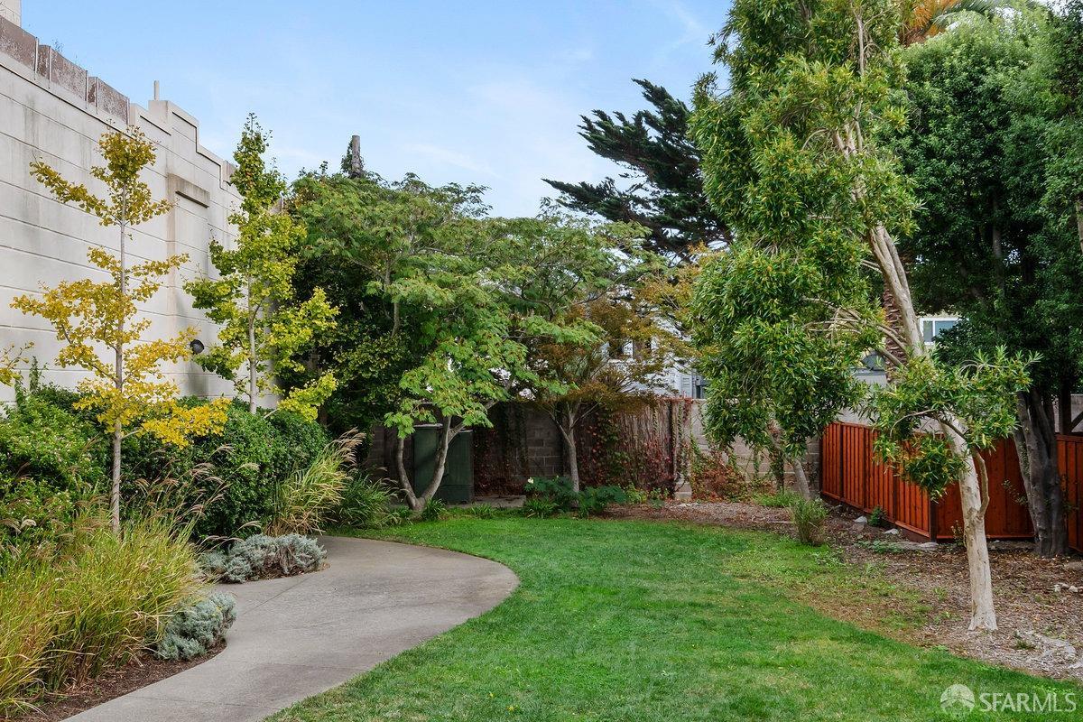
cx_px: 542
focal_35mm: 36
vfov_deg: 36.9
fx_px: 1083
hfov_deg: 53.1
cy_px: 361
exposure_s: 1/400
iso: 400
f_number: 9
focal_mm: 24
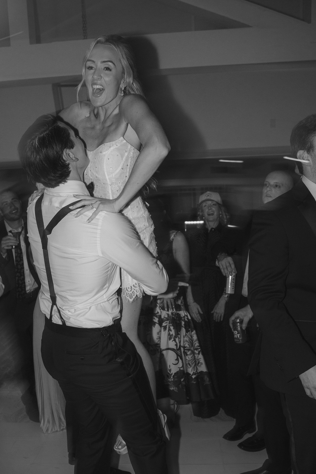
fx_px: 461
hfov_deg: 37.8
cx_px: 136
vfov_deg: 54.0
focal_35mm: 35
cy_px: 289
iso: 2500
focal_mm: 28
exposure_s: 1/30
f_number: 5
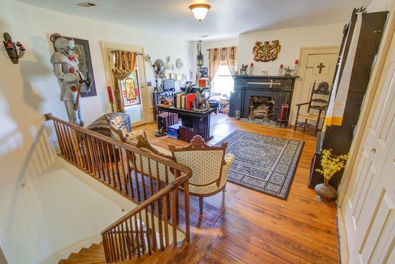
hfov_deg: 96.7
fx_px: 176
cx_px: 198
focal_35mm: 16
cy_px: 132
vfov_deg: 73.8
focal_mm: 16
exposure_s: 1/5
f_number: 8
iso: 400
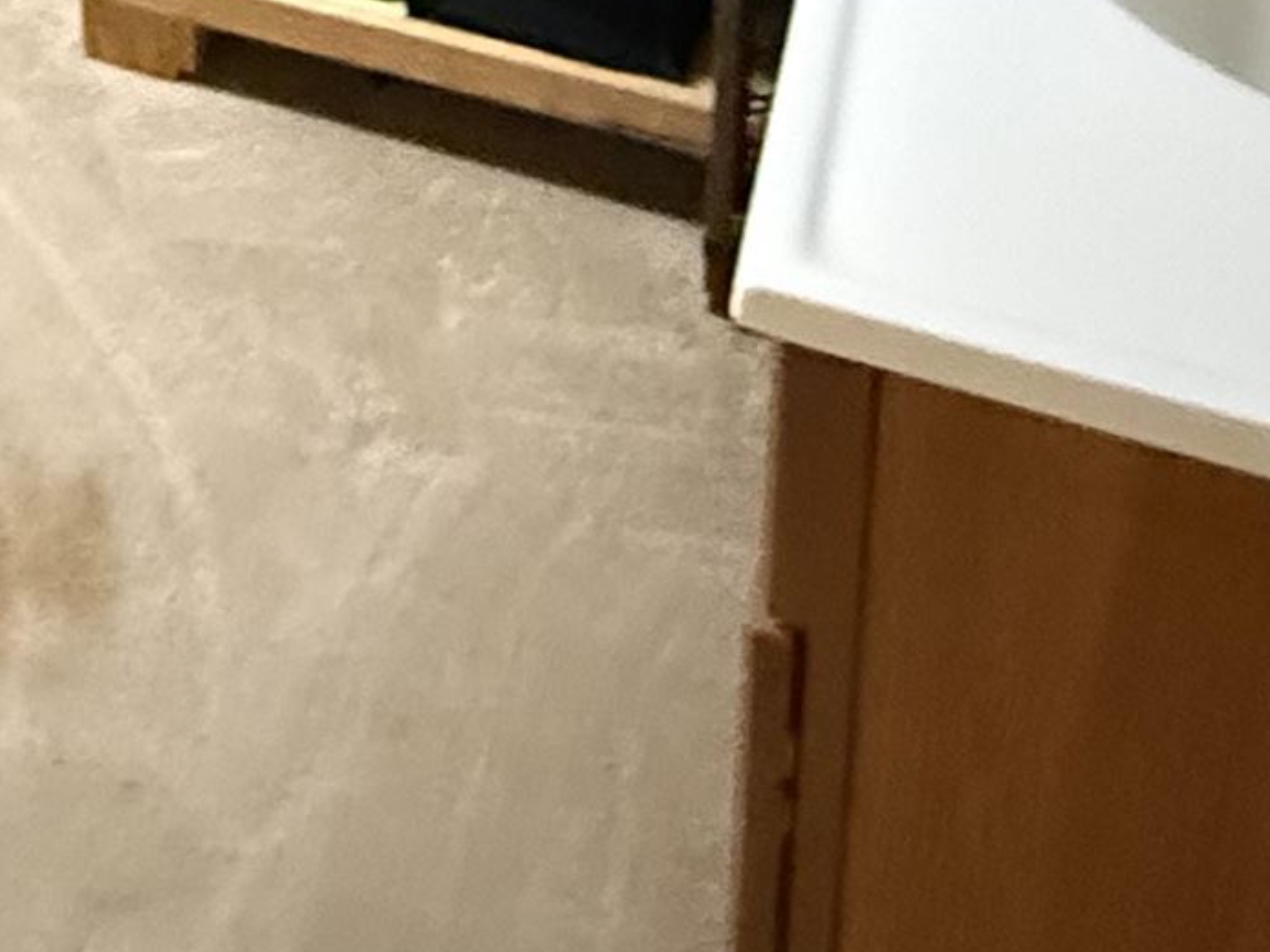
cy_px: -752
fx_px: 2274
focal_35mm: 62
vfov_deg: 18.5
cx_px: -194
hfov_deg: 27.9
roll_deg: +4.8
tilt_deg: -17.4
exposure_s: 1/40
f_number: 2.2
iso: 1250
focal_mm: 2.22
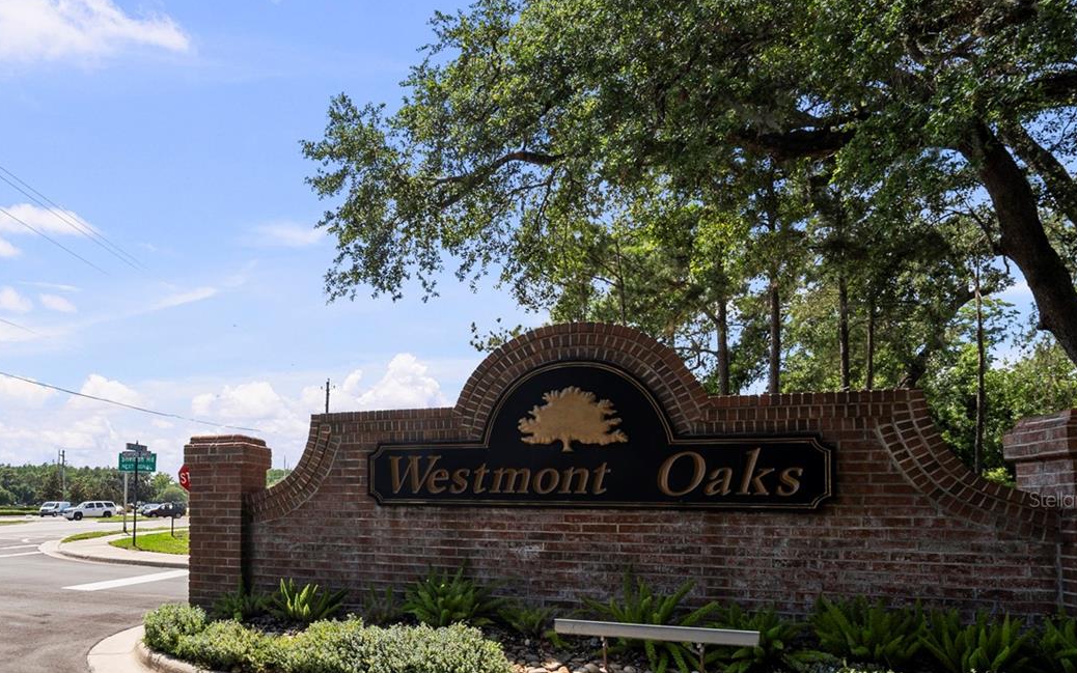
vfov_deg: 52.8
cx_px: 292
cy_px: 499
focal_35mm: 22
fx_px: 646
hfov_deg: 74.9
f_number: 10
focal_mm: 14
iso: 80
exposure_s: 1/160
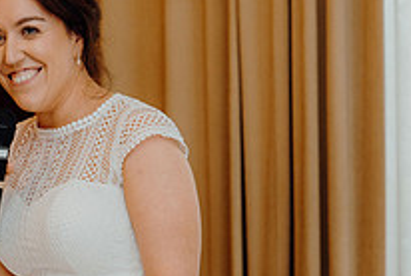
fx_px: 1864
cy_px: 241
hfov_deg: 12.4
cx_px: -26
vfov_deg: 8.4
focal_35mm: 163
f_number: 2.8
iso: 1250
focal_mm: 58
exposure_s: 1/200
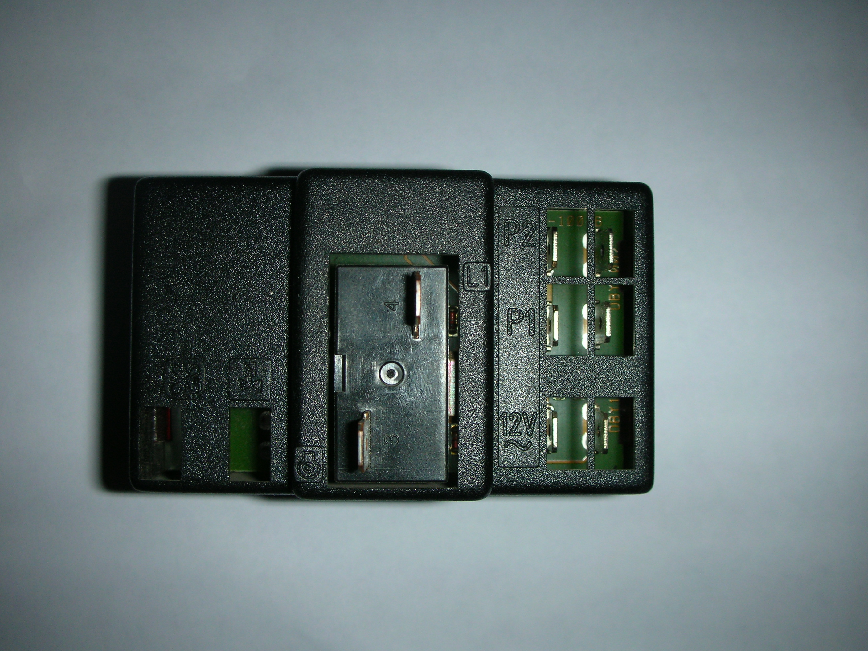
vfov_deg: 40.7
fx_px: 878
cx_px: 434
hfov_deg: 52.6
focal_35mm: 35
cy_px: 326
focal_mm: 5.8
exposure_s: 1/60.1
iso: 50
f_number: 8.5
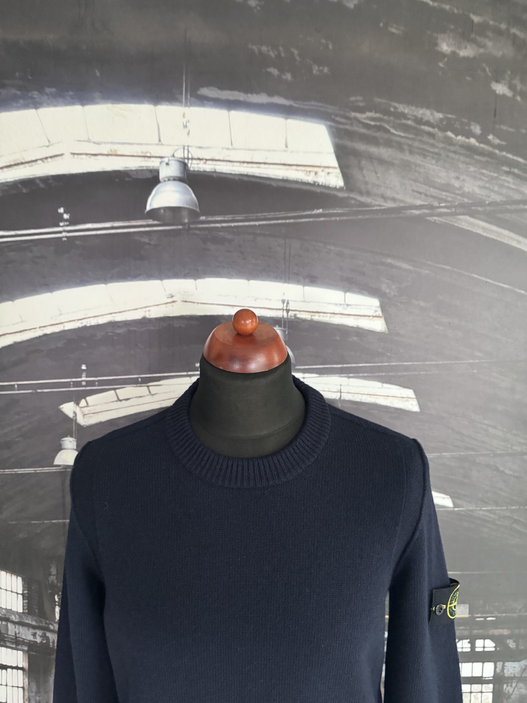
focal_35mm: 24
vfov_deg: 71.6
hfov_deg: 56.8
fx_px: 487
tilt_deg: -8.4
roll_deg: +0.8
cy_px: 352
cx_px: 264
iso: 1000
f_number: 1.78
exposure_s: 1/40
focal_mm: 6.76
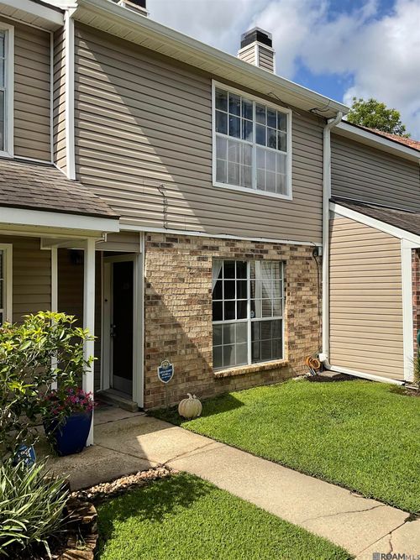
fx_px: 469
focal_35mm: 29
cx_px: 210
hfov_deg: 48.2
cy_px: 280
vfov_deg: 61.7
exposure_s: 1/1786
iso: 16
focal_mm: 3
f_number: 1.8
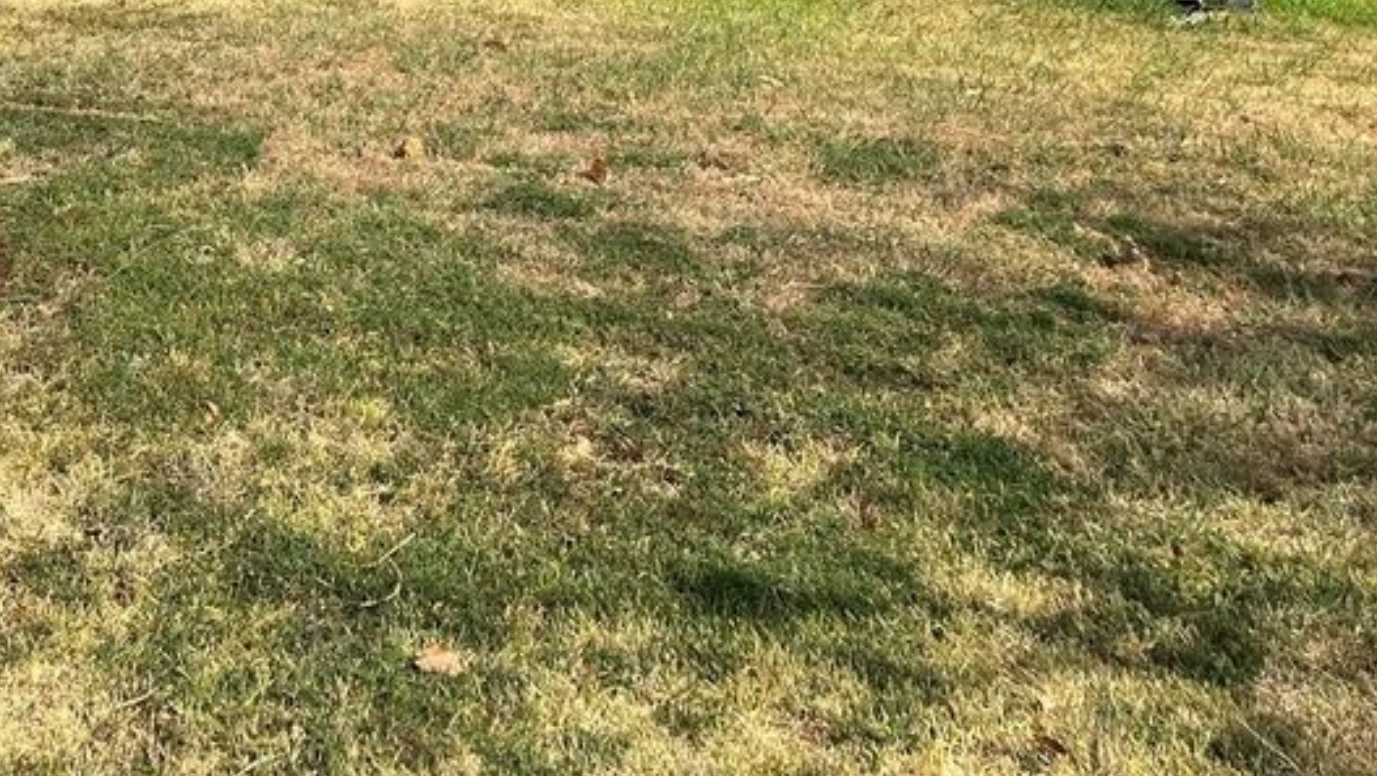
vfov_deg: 20.2
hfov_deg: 36.1
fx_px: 2009
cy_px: -206
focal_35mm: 55
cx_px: 206
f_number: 1.6
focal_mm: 5.1
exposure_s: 1/3745
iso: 50
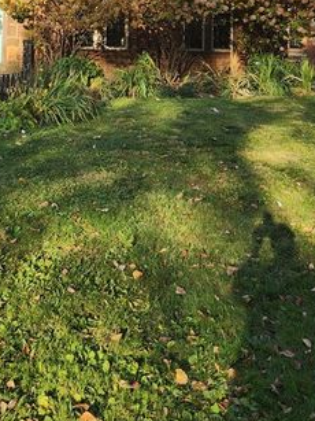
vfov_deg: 34.9
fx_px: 607
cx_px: 97
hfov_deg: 28.8
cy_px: 5
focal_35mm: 50
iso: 20
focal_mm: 5.4
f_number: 1.8
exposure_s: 1/511
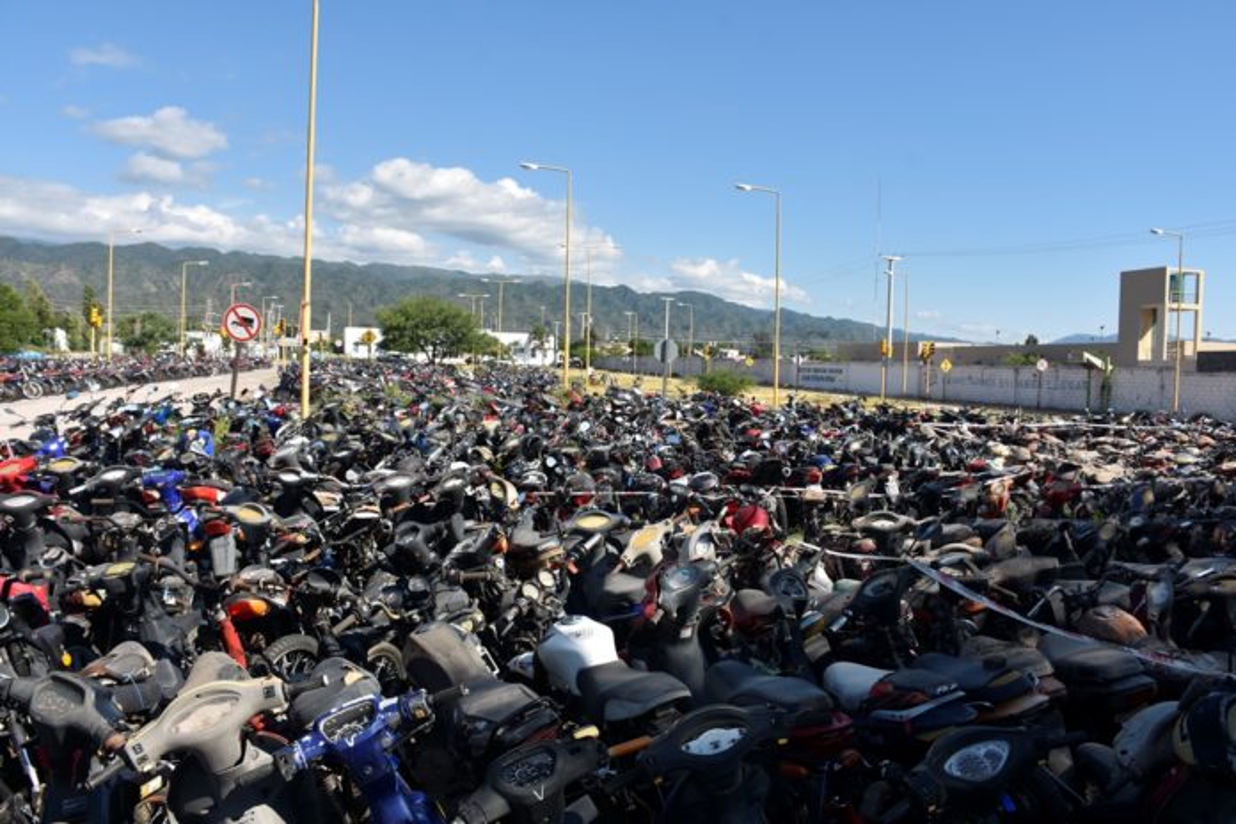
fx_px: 927
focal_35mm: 27
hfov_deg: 67.4
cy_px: 412
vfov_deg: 47.9
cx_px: 618
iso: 100
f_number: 8
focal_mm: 18
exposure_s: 1/250
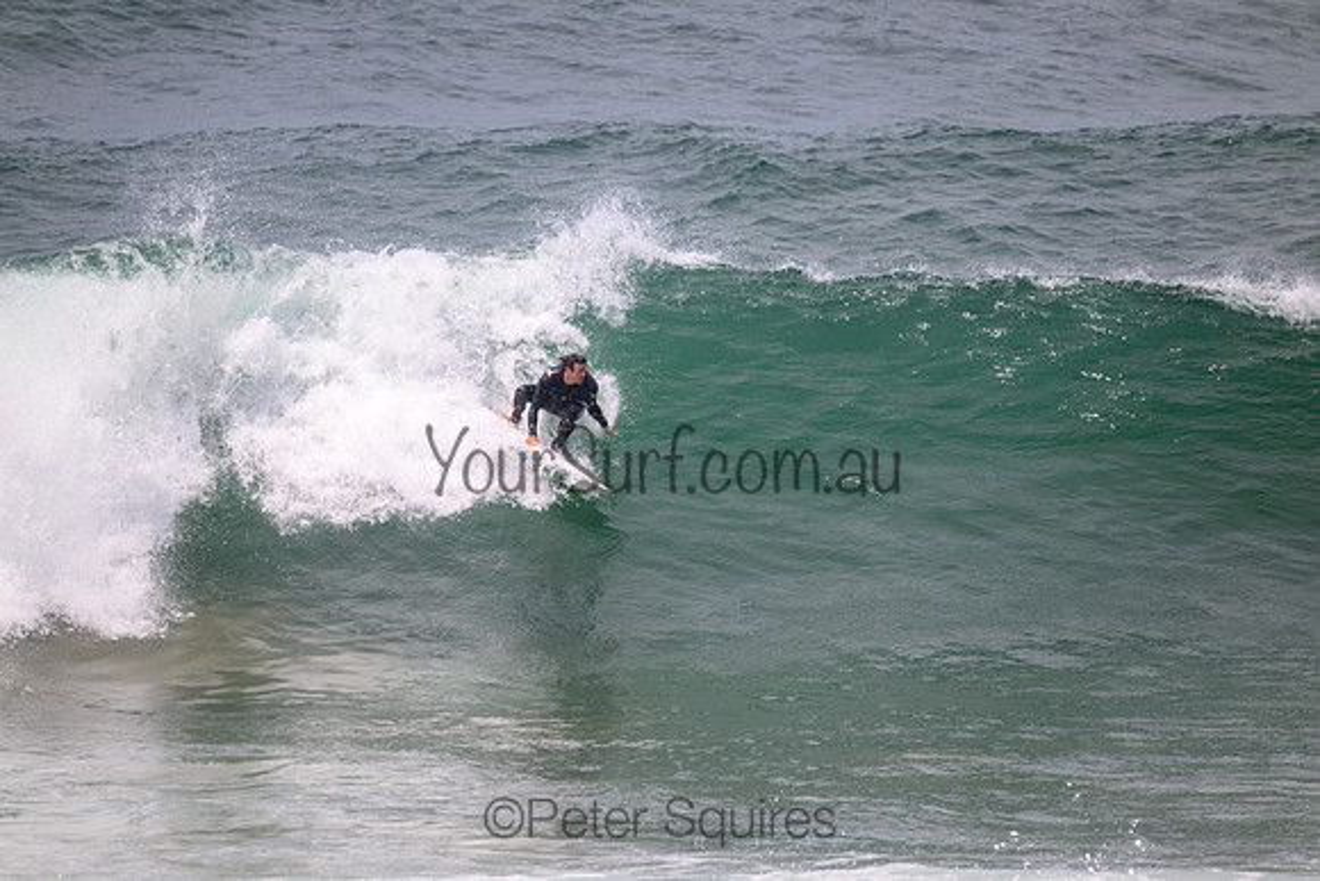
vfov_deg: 2.1
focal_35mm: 660
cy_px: 440
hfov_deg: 3.1
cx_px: 660
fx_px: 24205
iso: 900
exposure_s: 1/2000
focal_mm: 660
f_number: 11
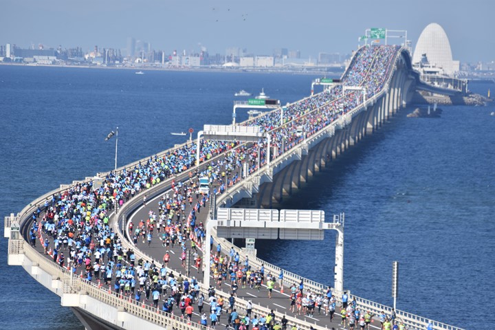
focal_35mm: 450
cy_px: 165
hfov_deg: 4.6
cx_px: 248
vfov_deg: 3.1
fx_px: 6187
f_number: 6.3
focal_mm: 300
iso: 100
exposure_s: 1/500
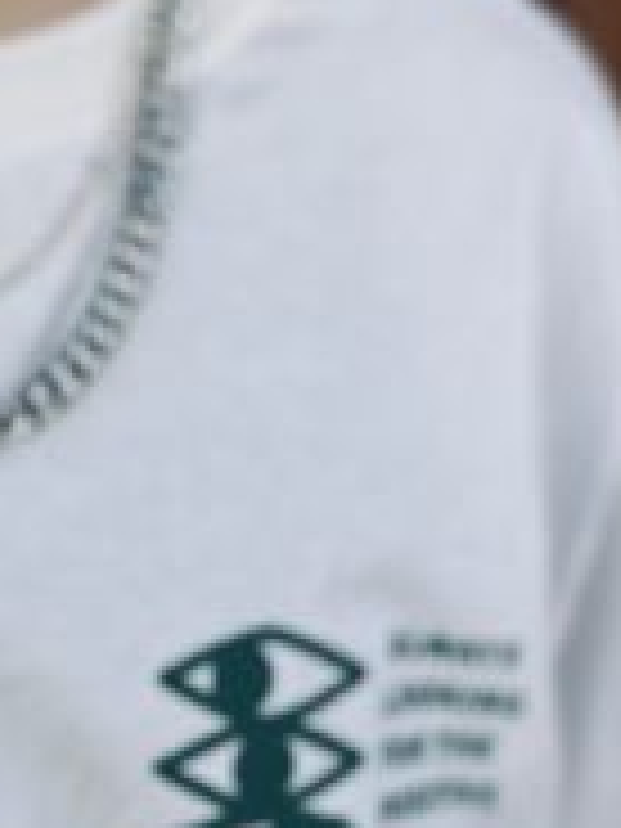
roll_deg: +0.9
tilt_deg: -5.7
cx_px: 72
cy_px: -207
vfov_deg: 21.2
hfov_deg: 17.1
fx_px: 2033
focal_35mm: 85
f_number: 1.5
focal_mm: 5.7
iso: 50
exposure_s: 1/820
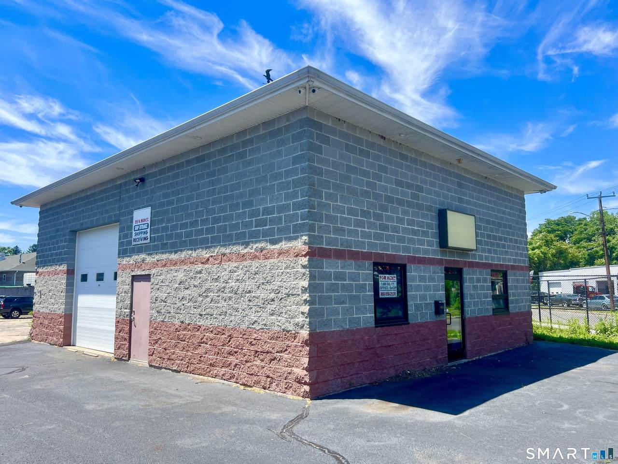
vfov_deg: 53.1
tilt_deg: +7.4
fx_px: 464
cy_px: 232
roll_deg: +0.0
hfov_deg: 67.3
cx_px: 309
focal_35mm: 26
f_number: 1.5
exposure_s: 1/2915
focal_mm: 5.7
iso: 50
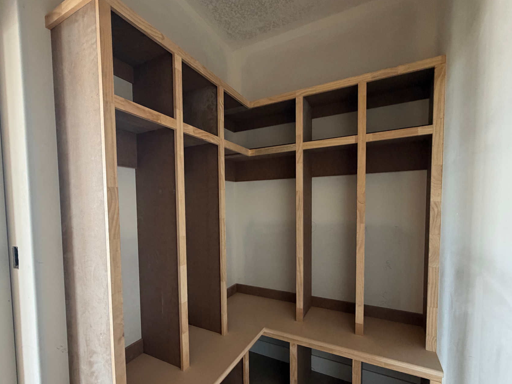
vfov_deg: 74.4
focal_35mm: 17
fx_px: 251
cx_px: 241
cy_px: 217
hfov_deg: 90.9
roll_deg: +0.8
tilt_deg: -2.8
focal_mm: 2.22
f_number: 2.2
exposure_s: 1/60
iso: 320
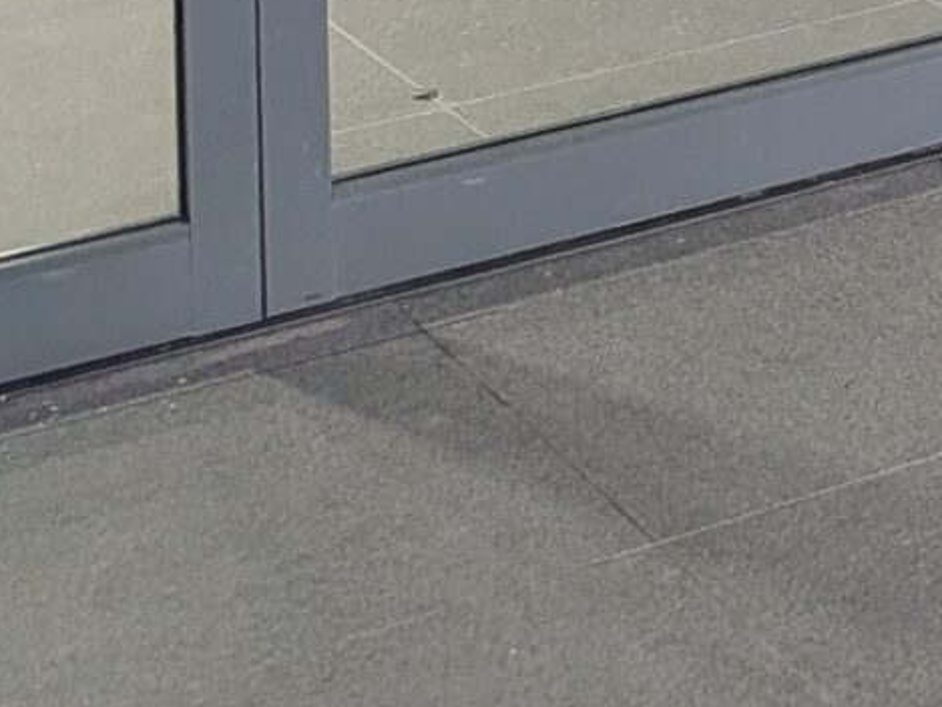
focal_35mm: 131
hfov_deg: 12.8
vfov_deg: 9.9
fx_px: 3566
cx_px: 1986
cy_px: -1010
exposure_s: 1/180
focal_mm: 4.53
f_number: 1.7
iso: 25
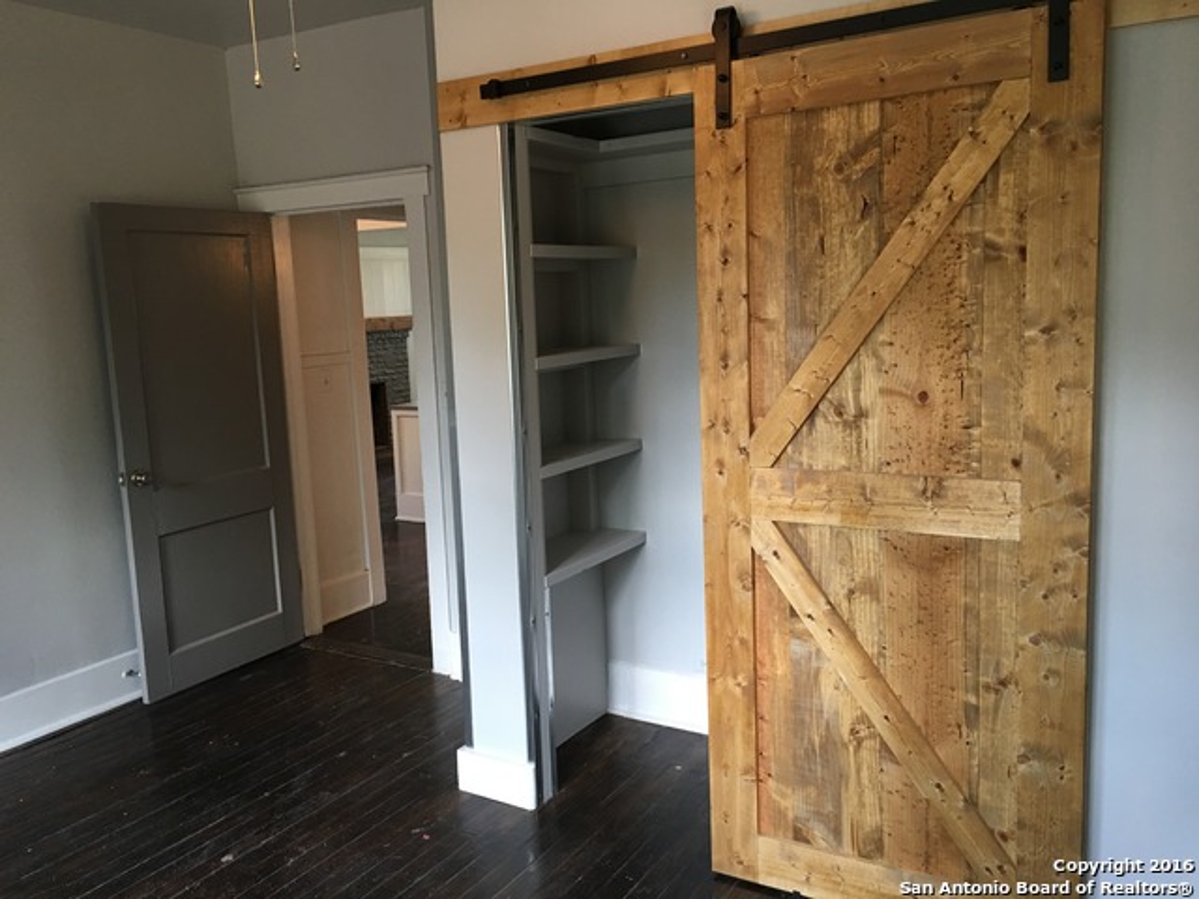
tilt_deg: -7.4
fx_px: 1004
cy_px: 450
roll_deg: +2.9
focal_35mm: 29
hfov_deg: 61.7
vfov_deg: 48.2
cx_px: 600
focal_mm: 4.15
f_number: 2.2
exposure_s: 1/15
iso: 50
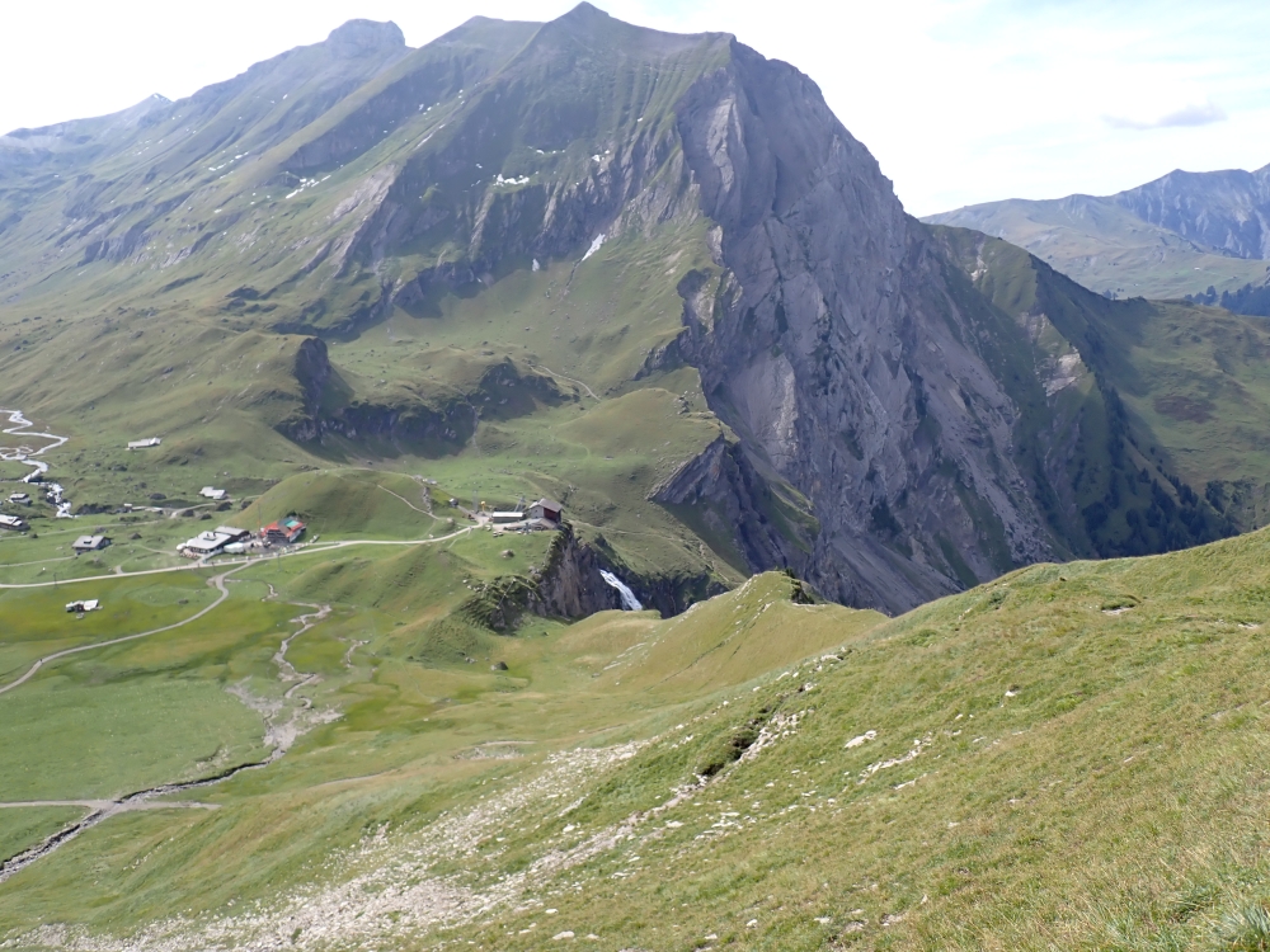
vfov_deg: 49.7
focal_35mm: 28
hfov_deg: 63.4
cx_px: 635
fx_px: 1027
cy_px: 476
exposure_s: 1/800
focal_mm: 5.05
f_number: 3.2
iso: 100
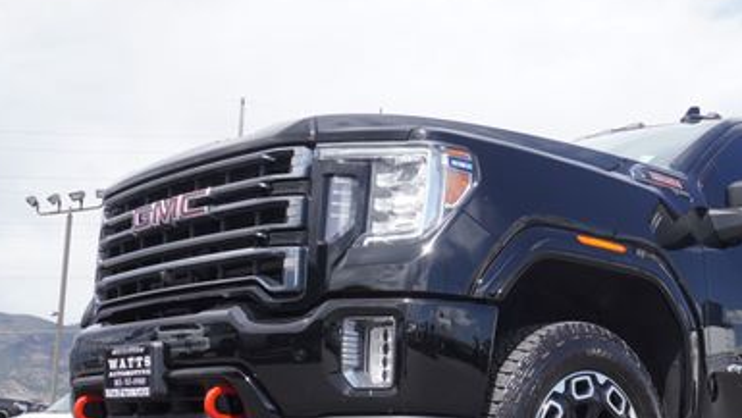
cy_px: 322
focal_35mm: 55
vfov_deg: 21.7
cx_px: 565
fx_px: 1080
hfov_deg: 36.9
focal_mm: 21
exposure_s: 1/125
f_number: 8
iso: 100
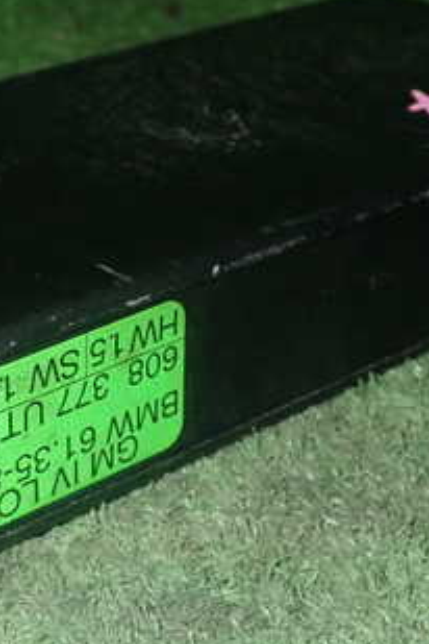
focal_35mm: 89
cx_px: 110
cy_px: 292
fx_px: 1591
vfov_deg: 22.9
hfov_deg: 15.3
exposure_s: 1/40
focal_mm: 7.84
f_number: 9
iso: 640
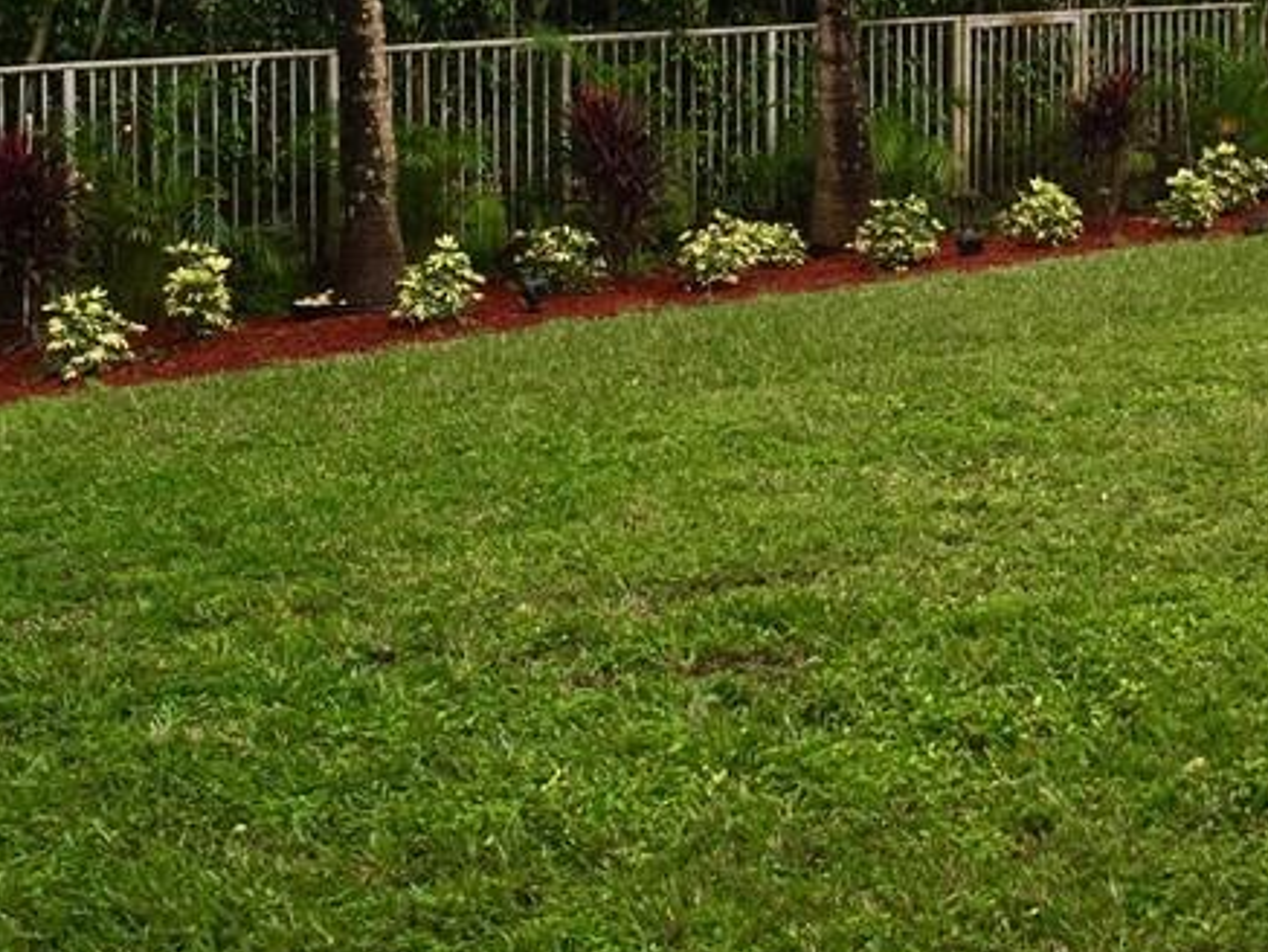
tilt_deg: -2.8
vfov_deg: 21.4
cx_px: 989
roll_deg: +1.3
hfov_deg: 28.0
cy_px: 200
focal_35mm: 68
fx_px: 2492
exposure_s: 1/403
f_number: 2.2
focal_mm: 4.15
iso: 32
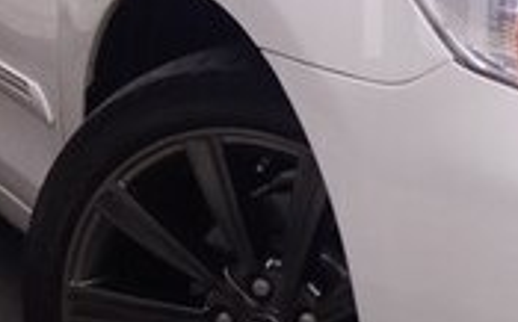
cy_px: 13
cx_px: 642
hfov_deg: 17.6
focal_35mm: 112
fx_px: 1580
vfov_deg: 11.6
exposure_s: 1/50
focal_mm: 3.7
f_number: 1.9
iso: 100
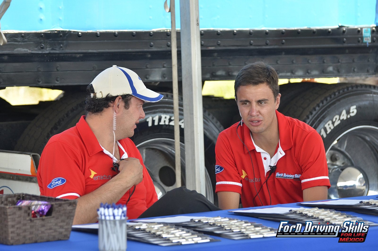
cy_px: 126
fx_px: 1965
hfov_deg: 11.0
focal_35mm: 188
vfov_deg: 7.3
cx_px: 189
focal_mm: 125
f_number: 4.8
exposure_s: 1/640
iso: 640
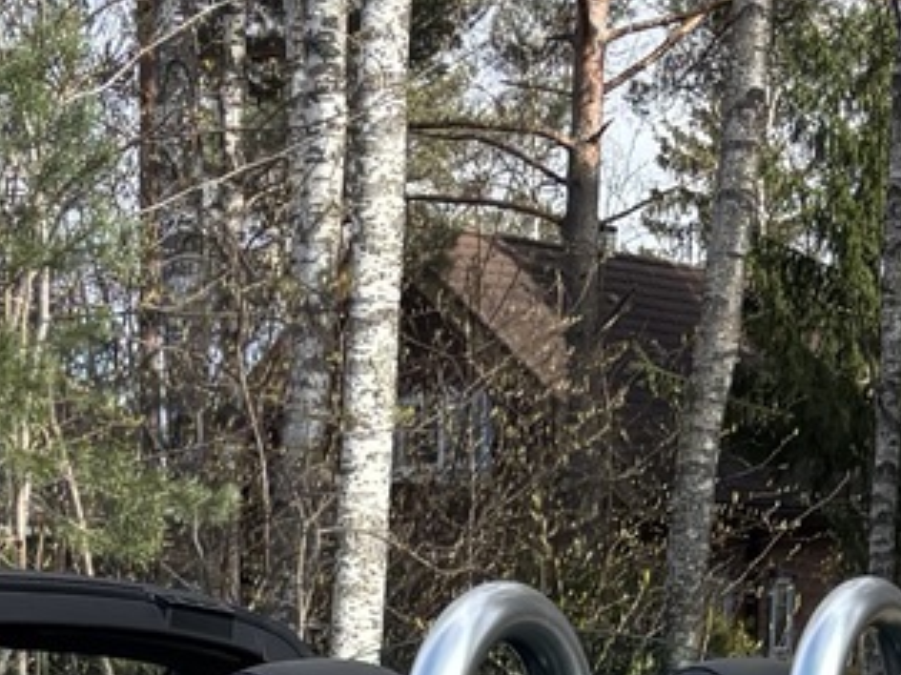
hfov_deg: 14.9
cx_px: 180
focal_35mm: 132
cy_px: 1710
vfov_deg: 9.7
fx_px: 3434
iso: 50
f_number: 1.6
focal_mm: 5.96
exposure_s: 1/1092
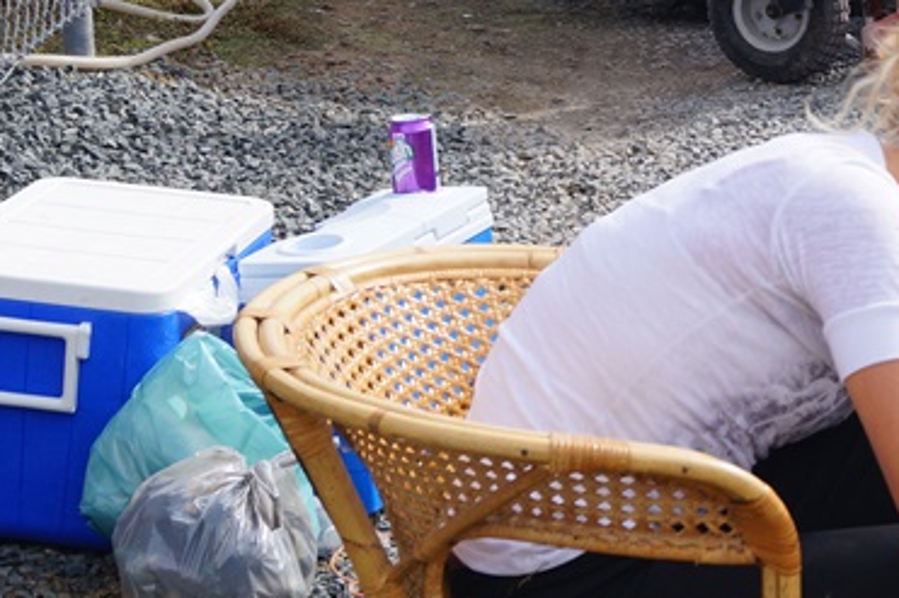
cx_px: 1199
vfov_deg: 9.7
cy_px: 84
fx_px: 3528
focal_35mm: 141
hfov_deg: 13.9
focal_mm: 35
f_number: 9
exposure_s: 1/125
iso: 100
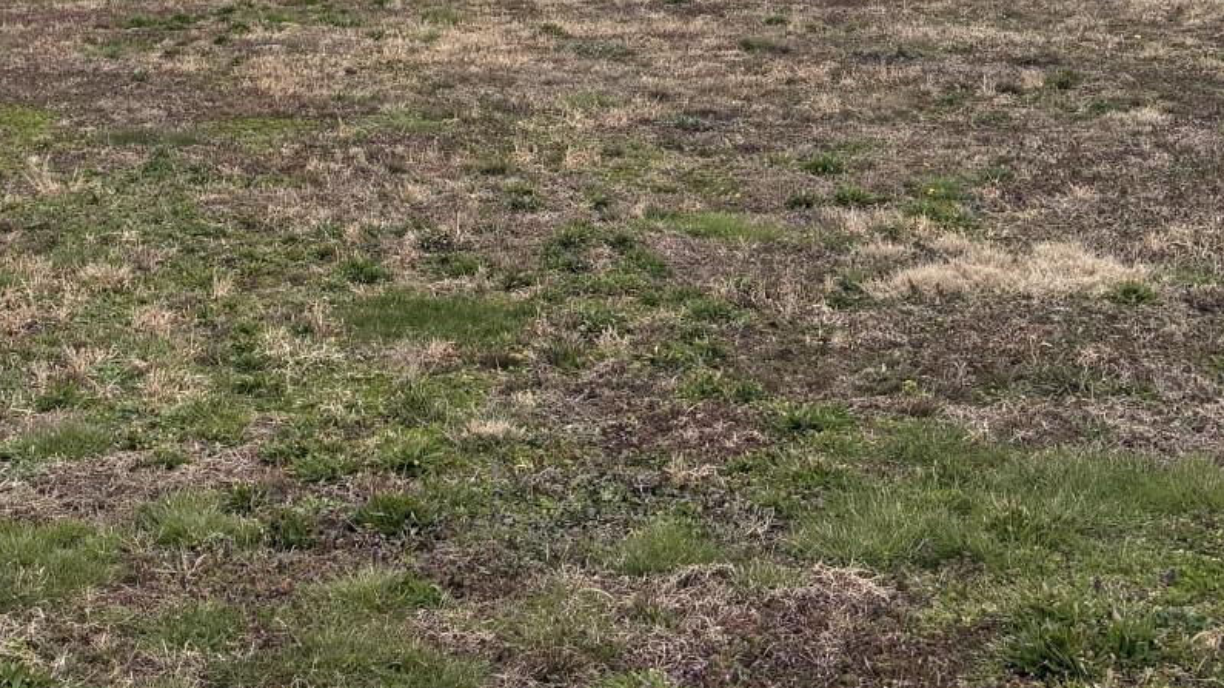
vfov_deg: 15.9
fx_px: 2369
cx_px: 134
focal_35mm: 73
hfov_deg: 27.9
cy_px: -151
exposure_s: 1/1175
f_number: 1.6
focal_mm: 5.96
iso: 50
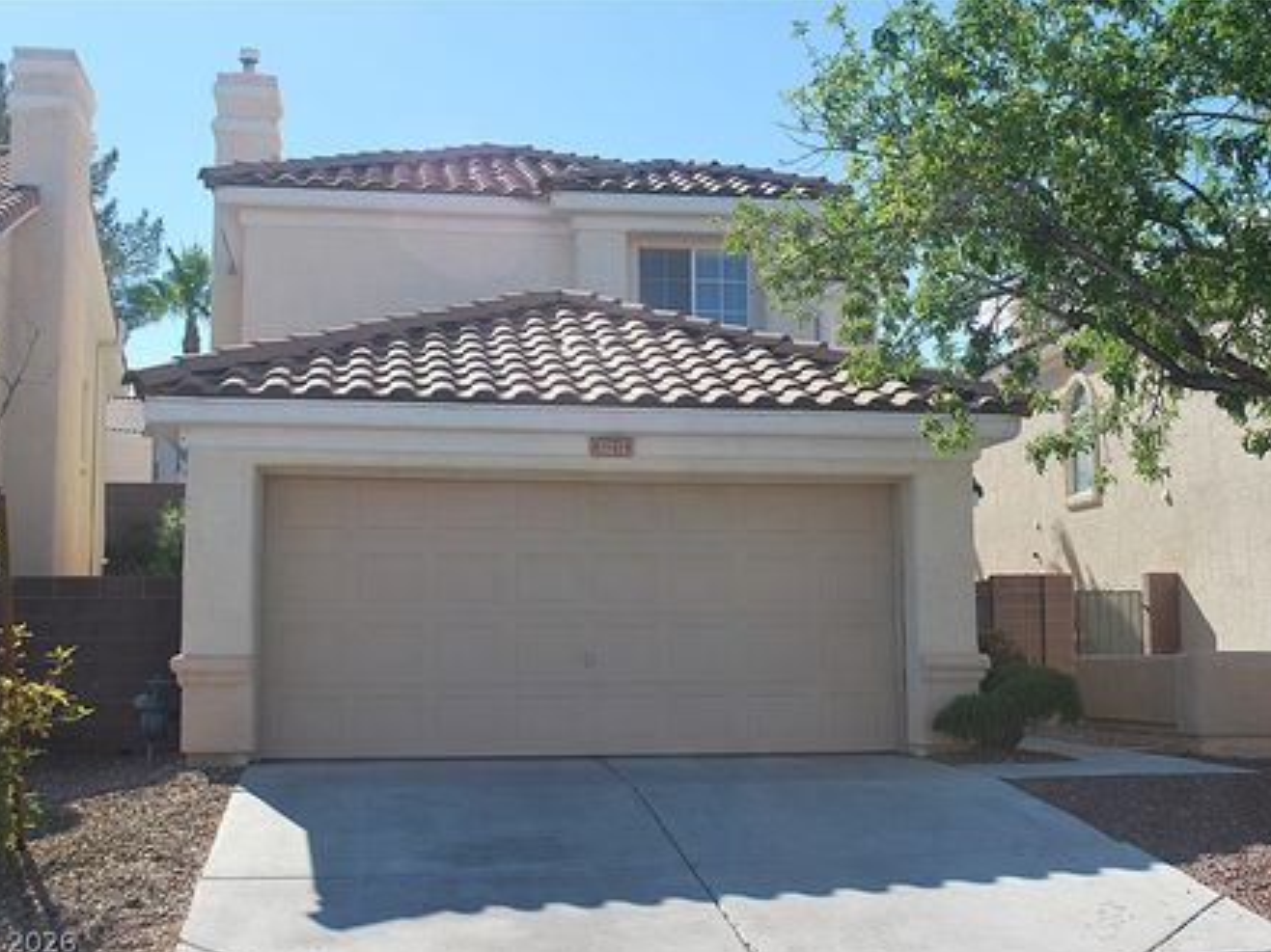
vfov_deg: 31.5
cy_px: 480
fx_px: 1689
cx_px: 660
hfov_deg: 41.2
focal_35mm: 46
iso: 100
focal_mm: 28
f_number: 7.1
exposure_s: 1/200
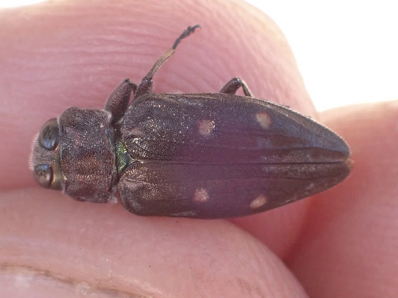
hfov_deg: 19.7
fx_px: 1149
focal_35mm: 100
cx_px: 199
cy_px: 149
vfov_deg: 14.8
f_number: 4.9
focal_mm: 18
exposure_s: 1/250
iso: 500
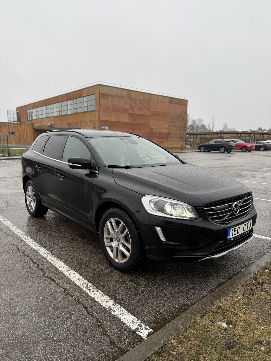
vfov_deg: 71.6
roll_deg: -0.6
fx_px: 251
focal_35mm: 24
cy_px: 180
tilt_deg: -8.2
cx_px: 136
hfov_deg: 56.8
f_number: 1.78
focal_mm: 6.76
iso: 80
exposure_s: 1/514
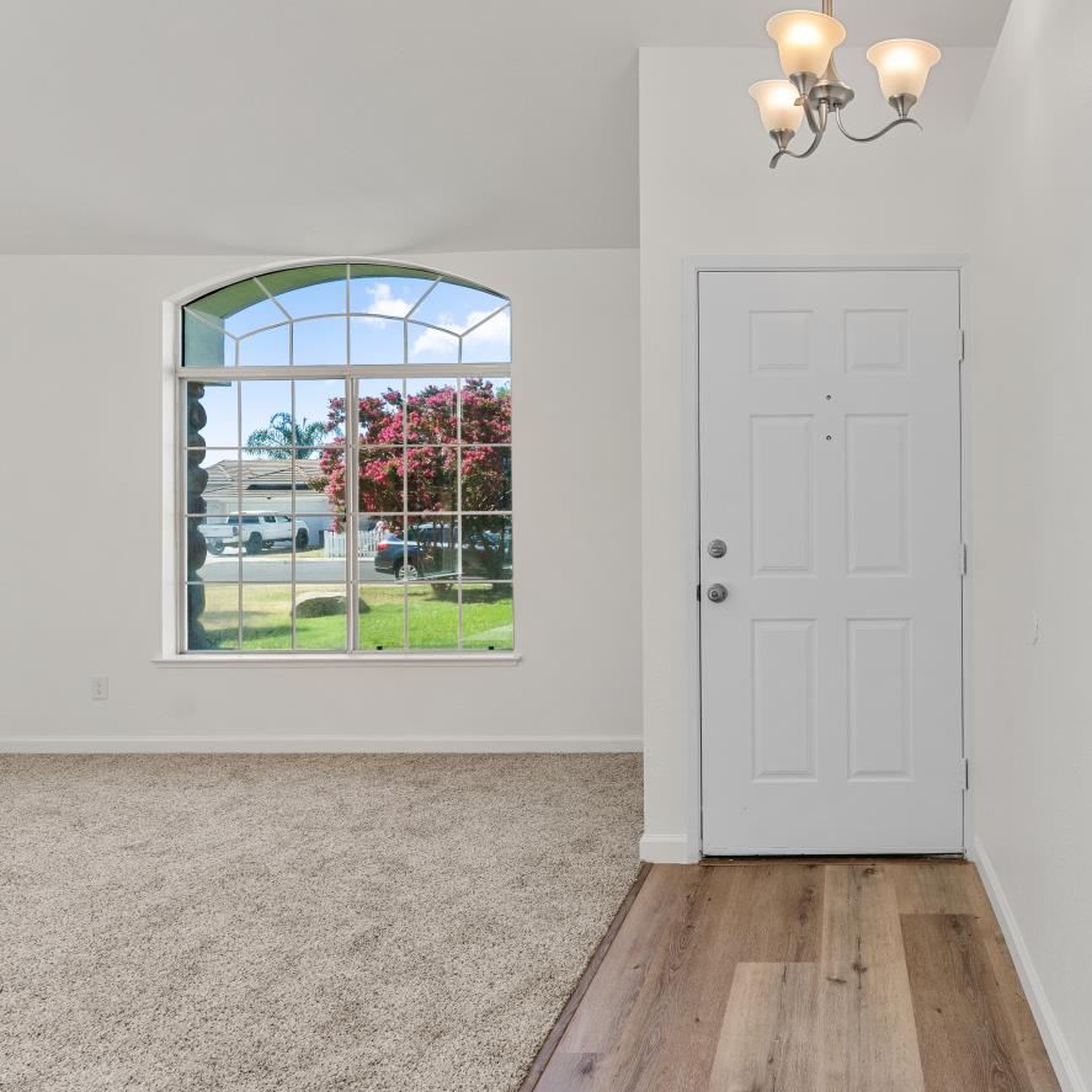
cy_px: 496
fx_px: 821
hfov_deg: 63.2
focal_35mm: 23
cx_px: 825
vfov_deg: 67.1
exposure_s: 1/80
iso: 500
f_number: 6.3
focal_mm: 16
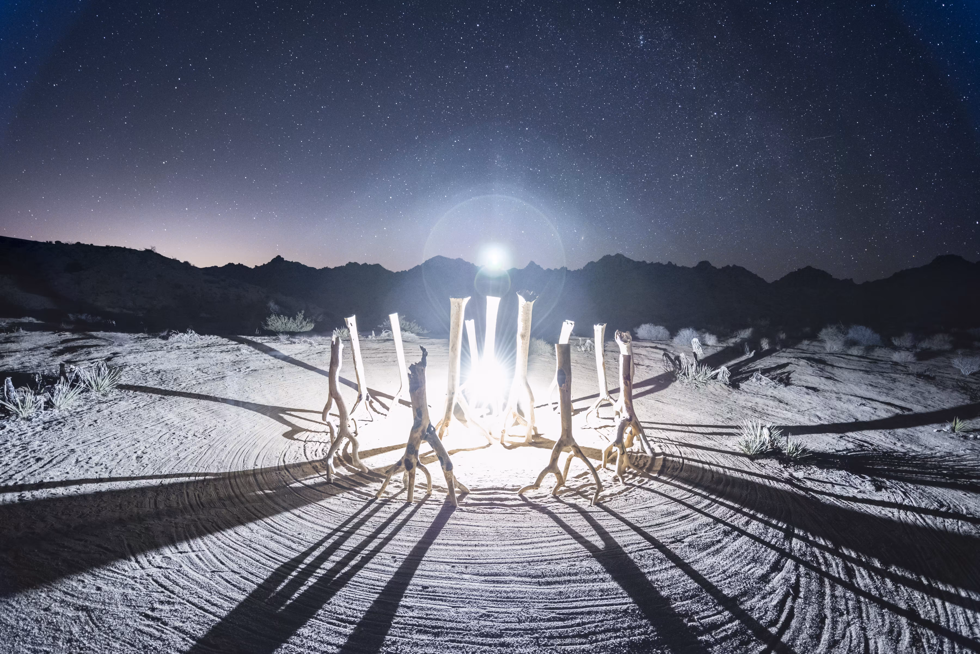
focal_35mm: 16
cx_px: 490
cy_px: 327
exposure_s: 13
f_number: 2.8
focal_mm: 16
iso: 3200
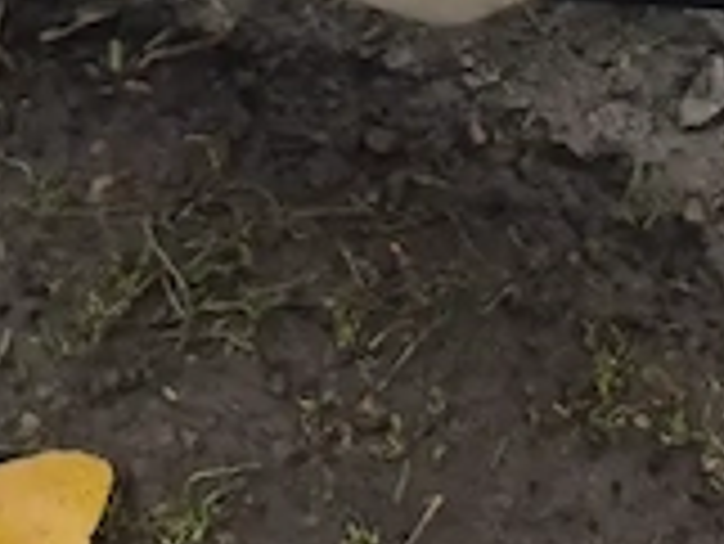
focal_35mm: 143
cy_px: -872
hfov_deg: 13.8
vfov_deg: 9.1
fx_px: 2993
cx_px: 513
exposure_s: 1/315
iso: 25
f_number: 1.8
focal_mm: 5.4
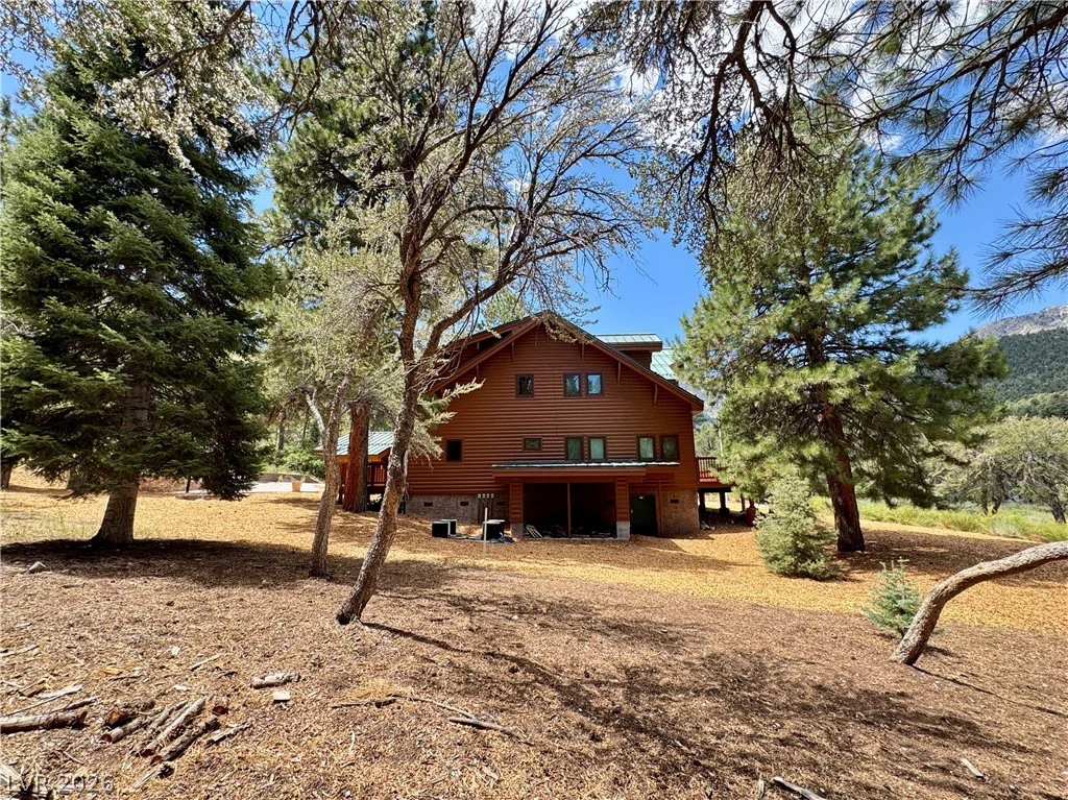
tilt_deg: +12.2
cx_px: 534
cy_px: 400
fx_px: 432
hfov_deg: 102.1
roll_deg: +0.7
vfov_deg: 85.6
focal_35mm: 14
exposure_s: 1/324
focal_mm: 2.22
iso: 40
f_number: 2.2
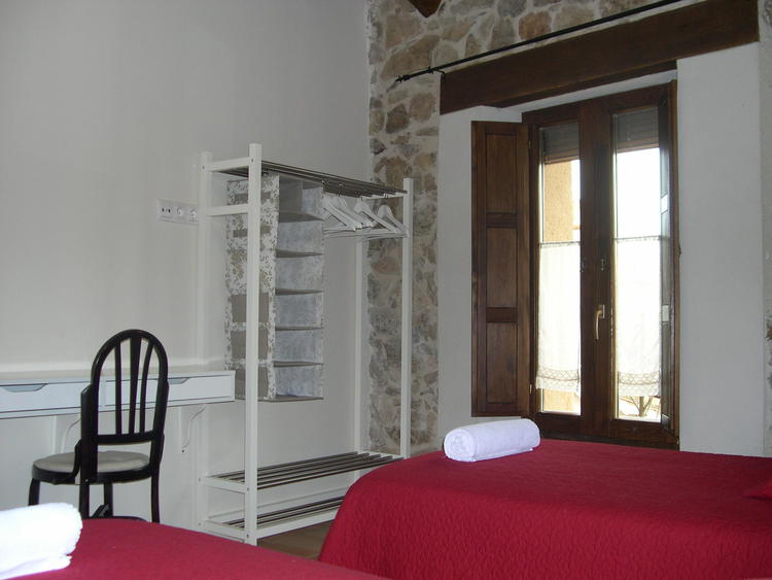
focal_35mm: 38
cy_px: 290
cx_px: 386
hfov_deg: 49.0
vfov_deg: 37.7
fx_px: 848
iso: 100
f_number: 2.8
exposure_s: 1/60
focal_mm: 8
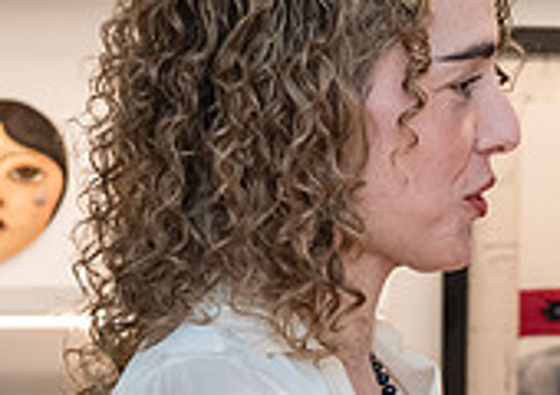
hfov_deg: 10.6
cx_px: 643
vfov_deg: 7.6
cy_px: 379
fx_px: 2978
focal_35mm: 188
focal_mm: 45
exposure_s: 1/200
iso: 1600
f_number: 4
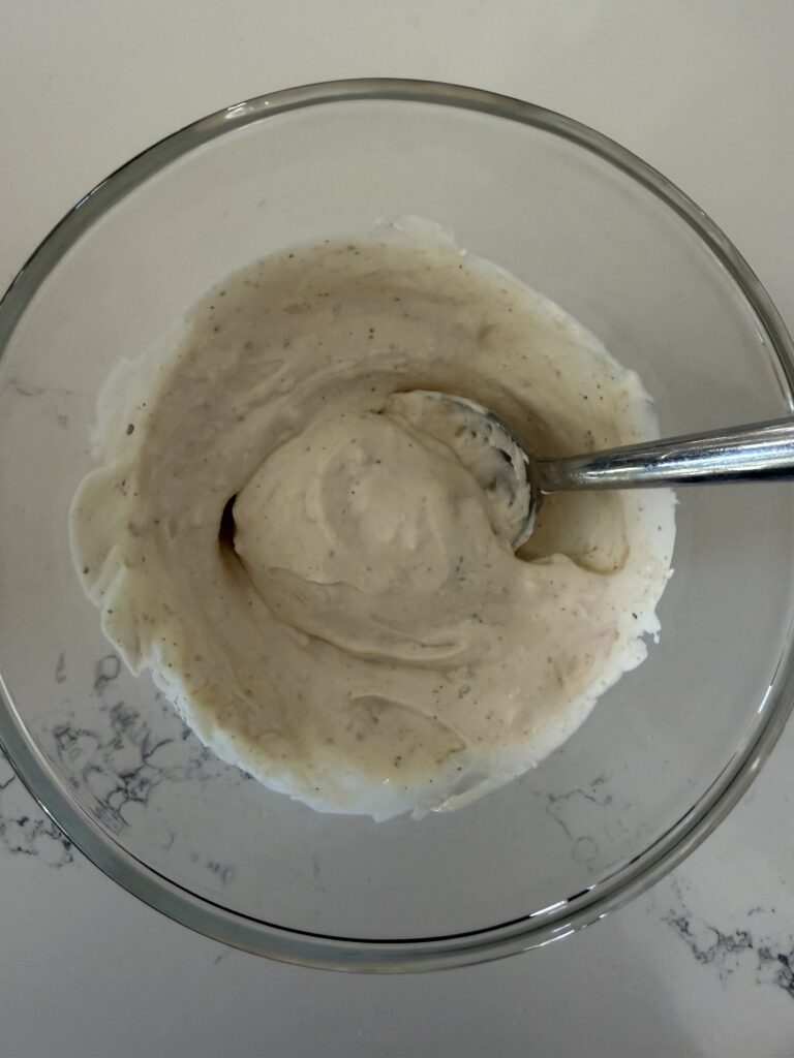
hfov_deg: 56.8
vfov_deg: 71.6
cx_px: 397
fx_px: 734
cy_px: 529
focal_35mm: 24
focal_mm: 2.22
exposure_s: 1/61
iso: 320
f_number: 2.2
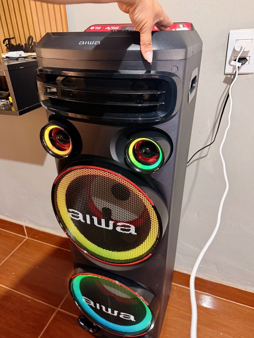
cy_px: 169
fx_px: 235
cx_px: 127
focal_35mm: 24
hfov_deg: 56.8
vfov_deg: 71.6
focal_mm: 6.76
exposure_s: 1/30
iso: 800
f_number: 1.78
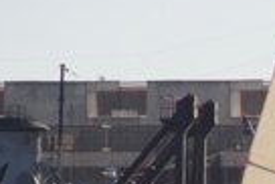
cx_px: 392
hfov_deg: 1.6
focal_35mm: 1324
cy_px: 262
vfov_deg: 1.0
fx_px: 10125
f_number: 5.6
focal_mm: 200
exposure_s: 1/1250
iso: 250
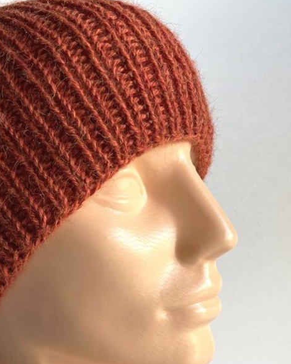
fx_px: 560
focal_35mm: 52
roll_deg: +0.3
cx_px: 55
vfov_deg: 34.9
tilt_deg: -8.1
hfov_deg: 28.5
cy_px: 291
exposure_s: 1/121
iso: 80
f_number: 1.6
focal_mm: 4.2
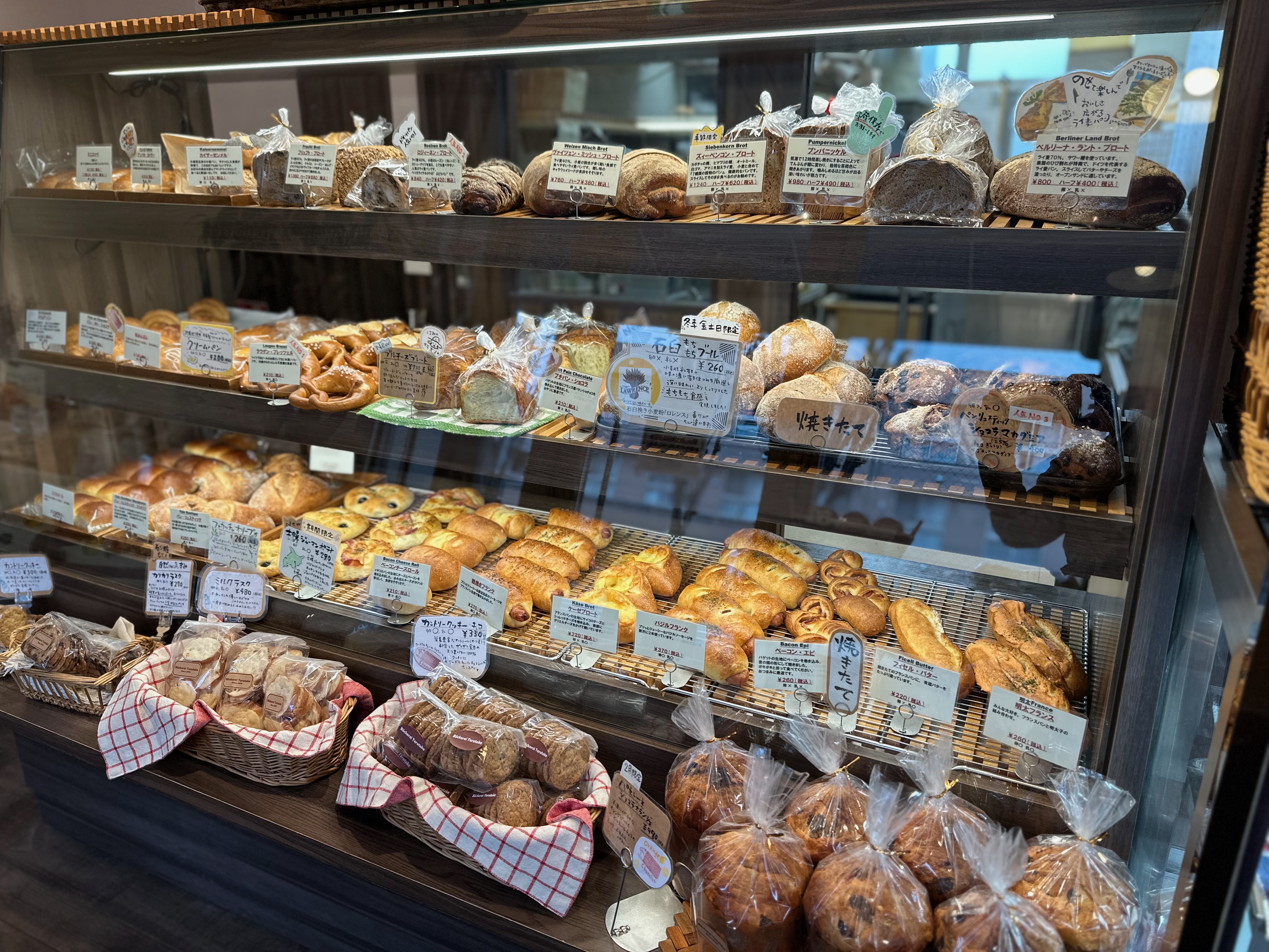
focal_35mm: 24
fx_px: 880
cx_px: 634
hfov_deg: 71.6
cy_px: 476
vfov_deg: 56.8
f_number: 1.78
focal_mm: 6.86
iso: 64
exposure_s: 1/100
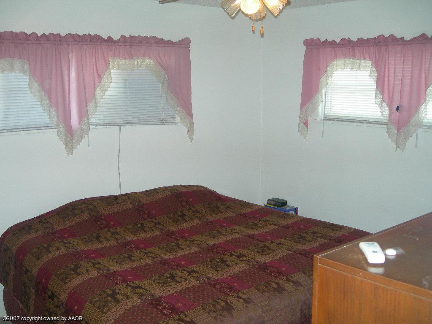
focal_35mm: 38
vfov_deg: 37.7
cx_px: 216
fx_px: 474
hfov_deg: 49.0
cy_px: 162
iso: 200
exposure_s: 1/60.1
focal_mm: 7.8
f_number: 2.8
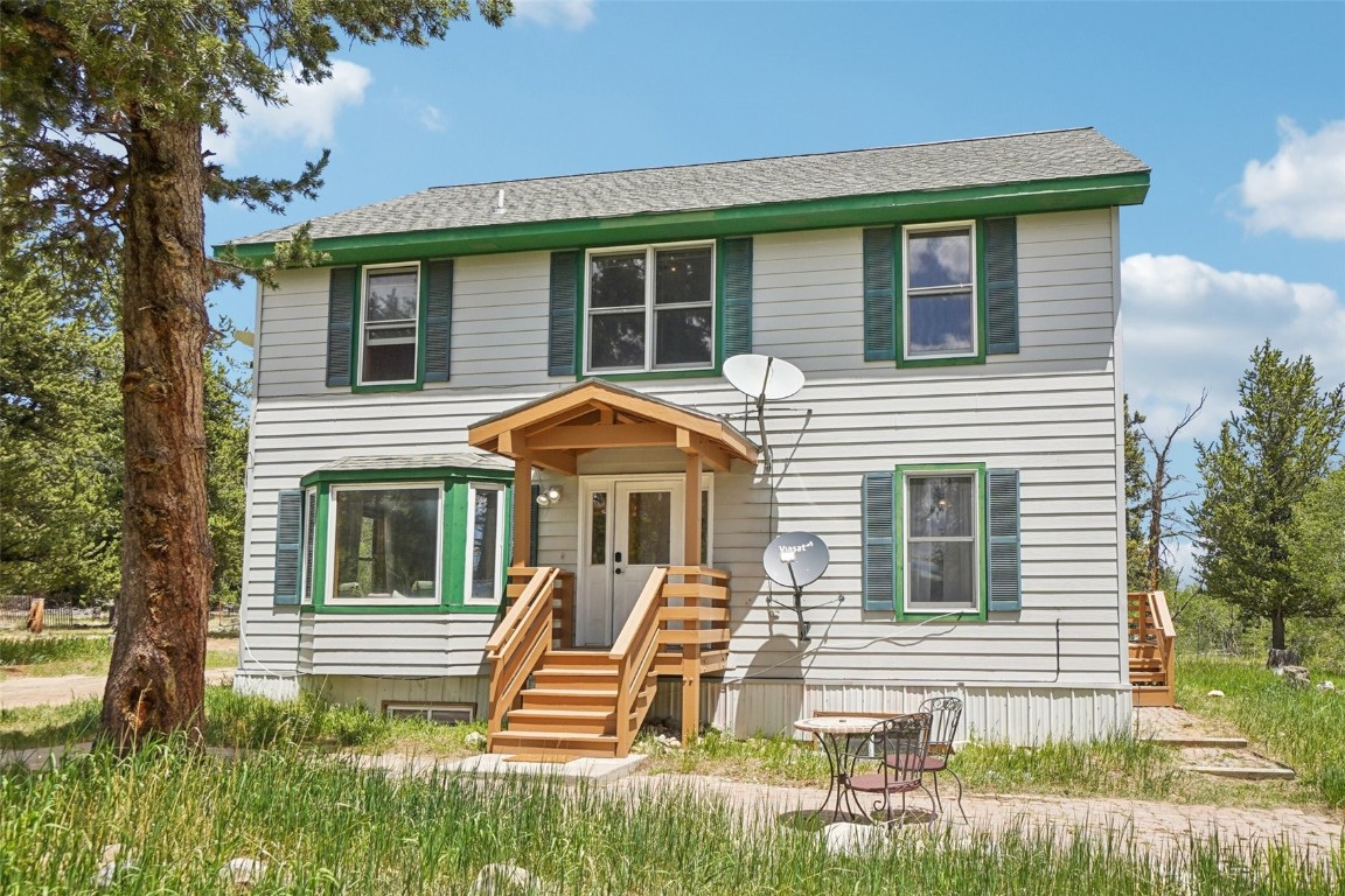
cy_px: 448
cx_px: 672
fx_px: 822
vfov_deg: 57.2
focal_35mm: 22
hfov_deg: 78.6
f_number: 8
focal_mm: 15
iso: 100
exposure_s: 1/250
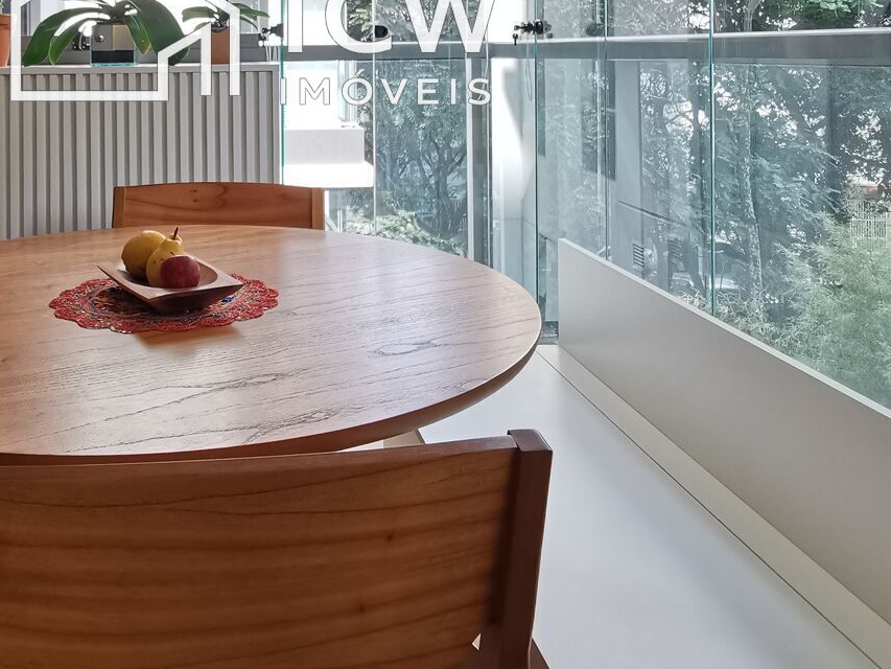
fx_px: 927
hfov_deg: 49.5
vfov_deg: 36.9
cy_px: 54
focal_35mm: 36
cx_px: 233
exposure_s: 1/120
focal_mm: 2.35
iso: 80
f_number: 2.2
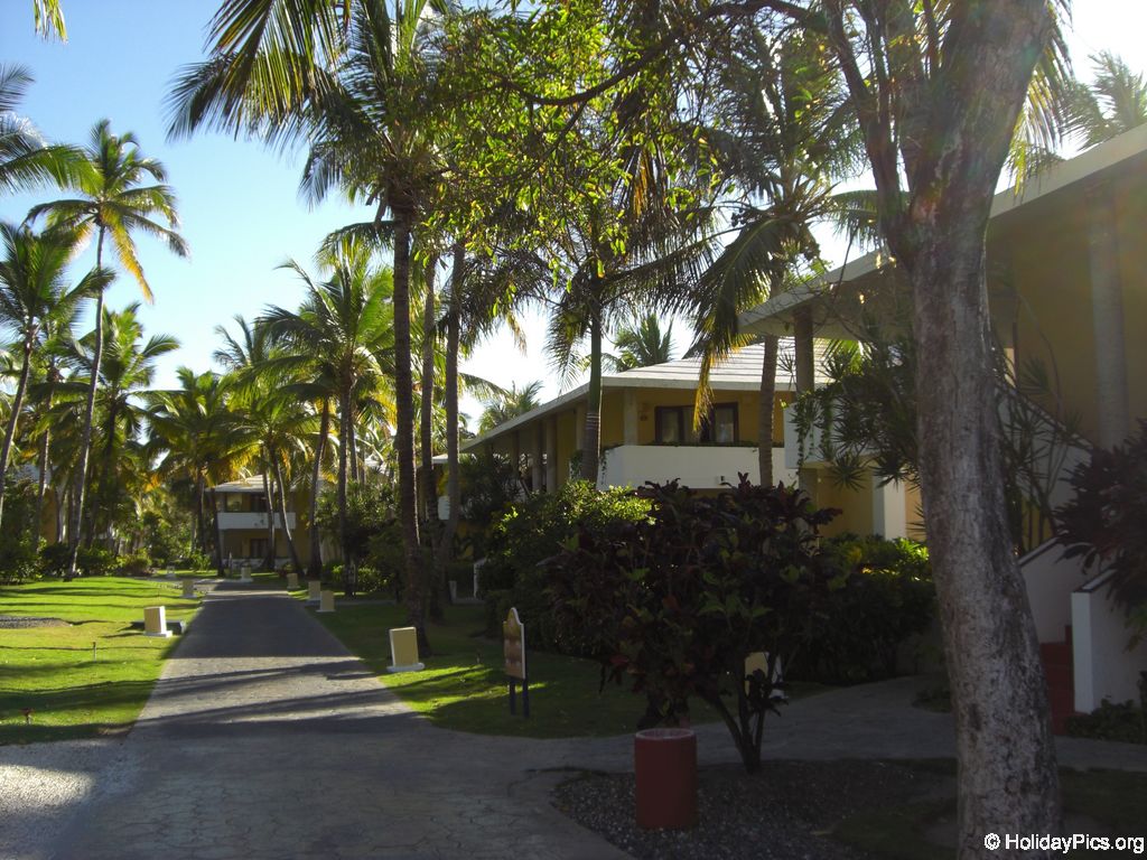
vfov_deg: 37.7
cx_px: 574
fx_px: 1259
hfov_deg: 49.0
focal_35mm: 38
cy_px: 430
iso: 64
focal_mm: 6.2
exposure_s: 1/640
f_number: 2.7
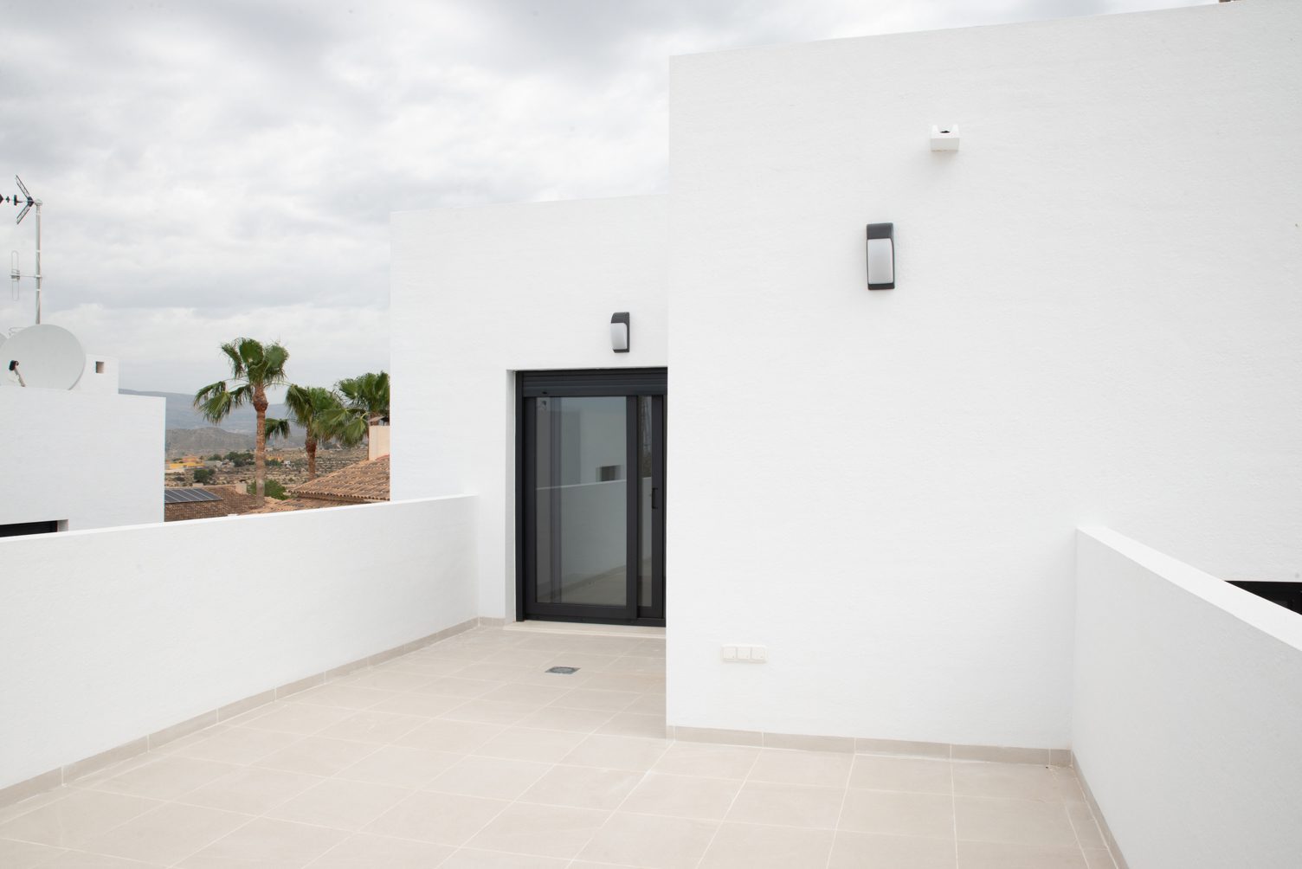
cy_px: 434
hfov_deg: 73.7
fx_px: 868
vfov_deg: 53.2
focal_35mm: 24
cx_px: 651
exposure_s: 1/125
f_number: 16
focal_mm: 24
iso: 125
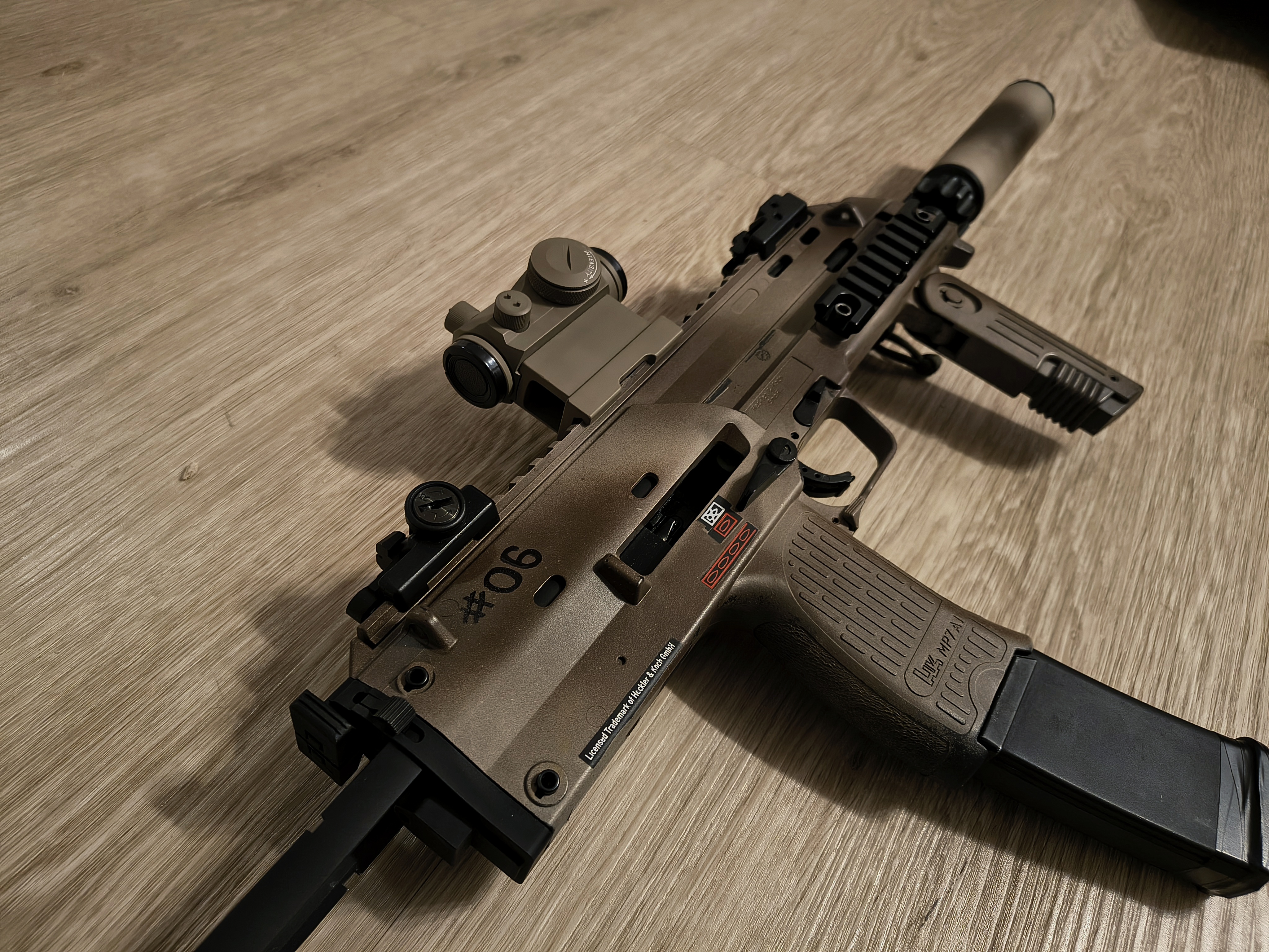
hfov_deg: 71.6
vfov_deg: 56.8
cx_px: 634
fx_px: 880
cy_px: 476
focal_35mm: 24
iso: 1191
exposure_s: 1/33.3
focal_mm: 5.56
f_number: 1.8
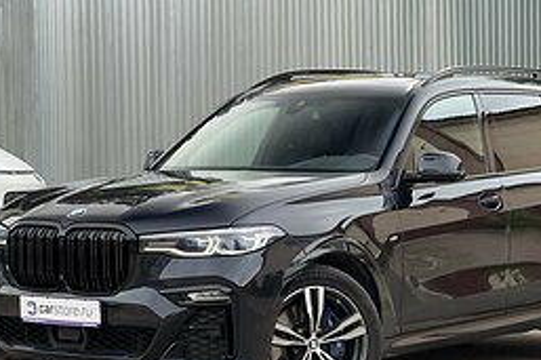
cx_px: 312
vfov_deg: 12.3
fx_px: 1667
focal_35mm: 111
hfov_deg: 18.4
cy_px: 225
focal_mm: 9
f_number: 2.8
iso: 320
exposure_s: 1/60
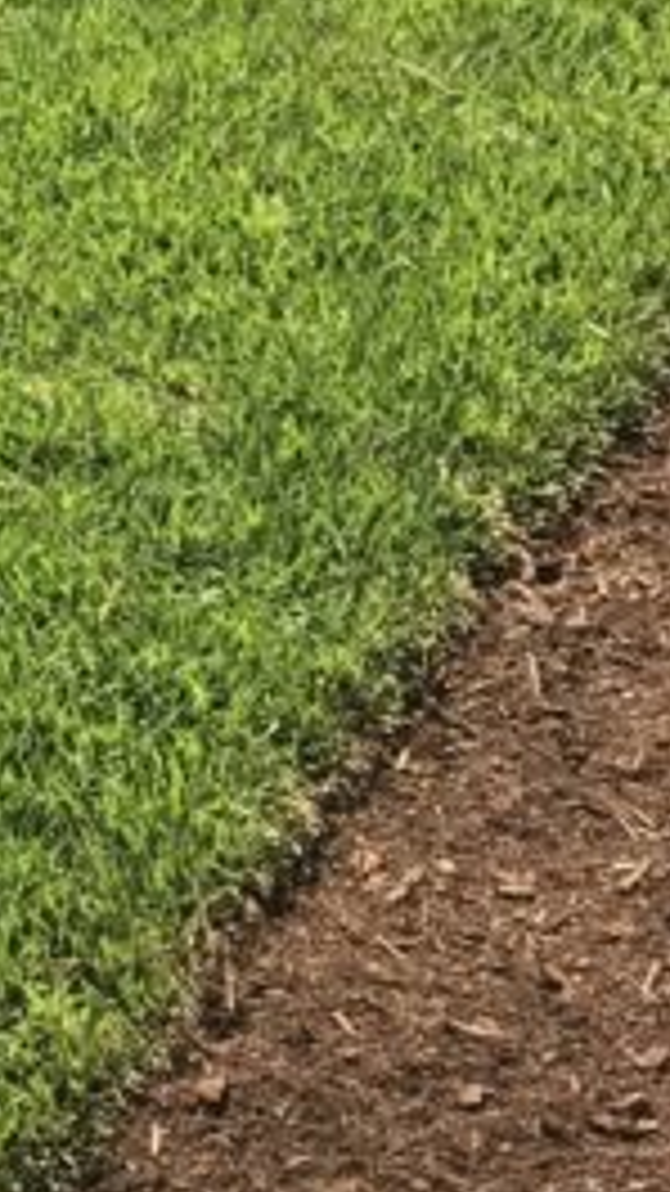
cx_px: -549
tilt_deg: -26.6
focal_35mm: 118
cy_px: 22
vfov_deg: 17.8
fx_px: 3728
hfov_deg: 9.7
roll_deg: +6.4
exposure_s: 1/754
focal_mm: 3.99
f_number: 1.8
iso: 20
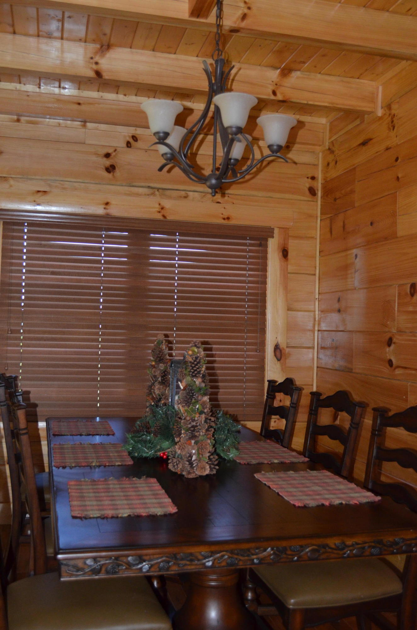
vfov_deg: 53.2
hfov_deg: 36.7
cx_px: 208
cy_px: 315
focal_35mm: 36
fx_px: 629
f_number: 4
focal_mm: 24
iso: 1600
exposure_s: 1/60
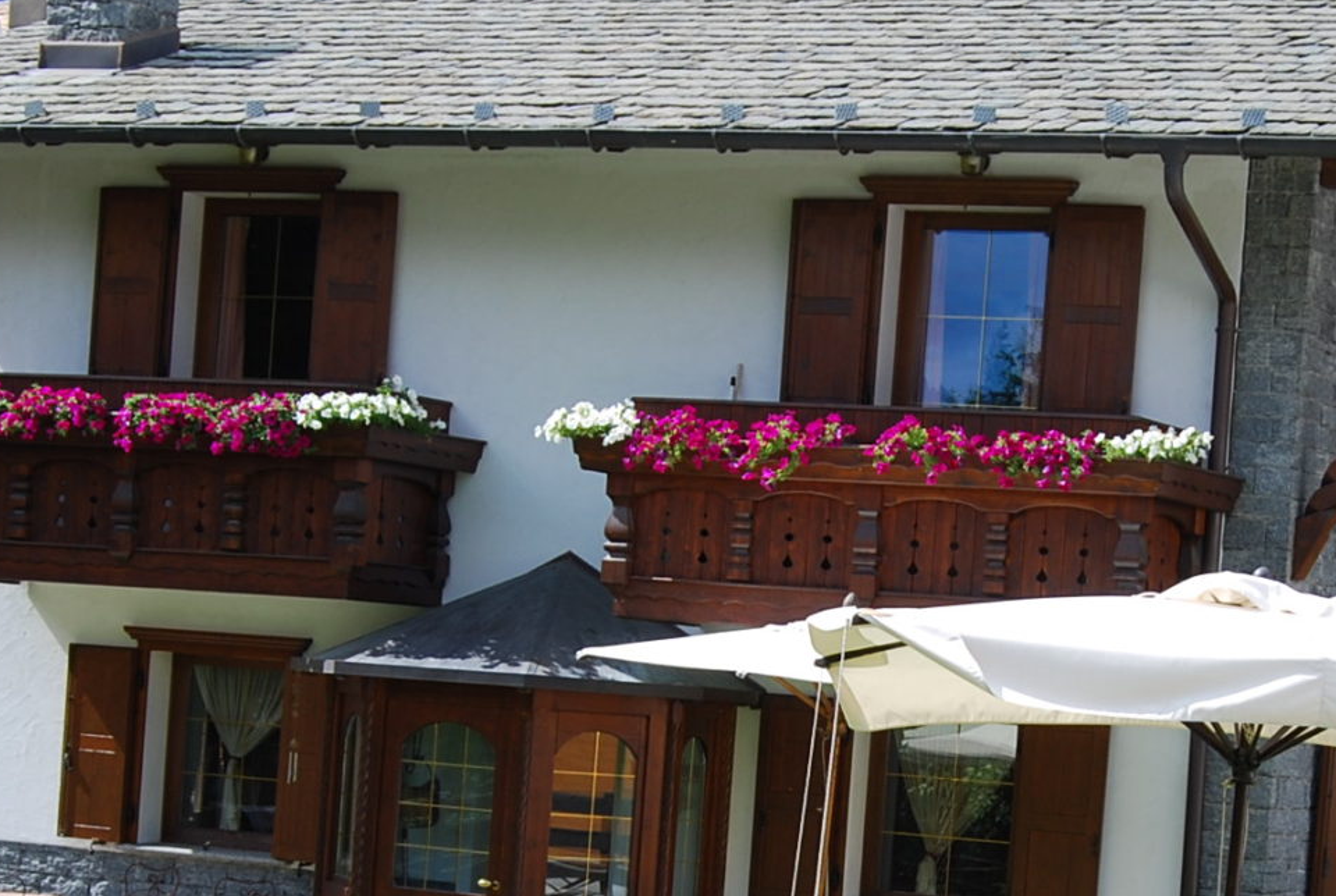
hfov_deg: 19.5
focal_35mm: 104
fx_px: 3867
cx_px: 938
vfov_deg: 13.1
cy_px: 746
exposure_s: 1/200
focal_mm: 26
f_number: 7.1
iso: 100
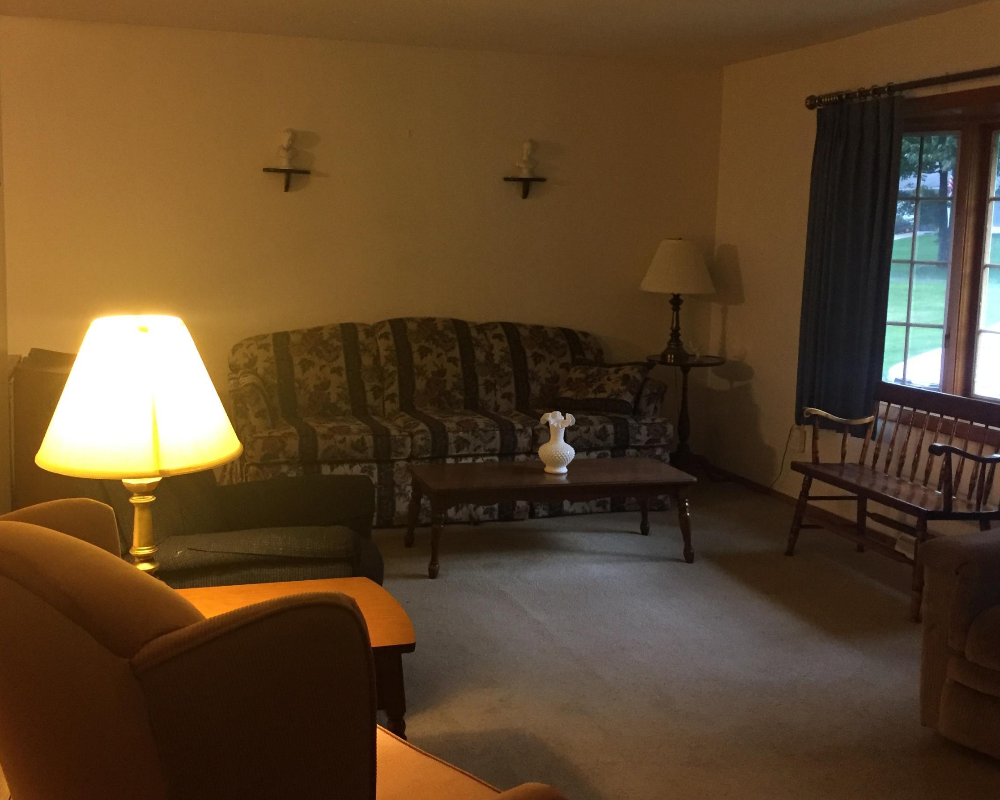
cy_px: 372
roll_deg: -1.9
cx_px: 446
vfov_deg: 39.1
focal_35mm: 38
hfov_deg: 47.9
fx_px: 1125
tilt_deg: -7.5
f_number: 2.2
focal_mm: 4.15
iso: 200
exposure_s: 1/30
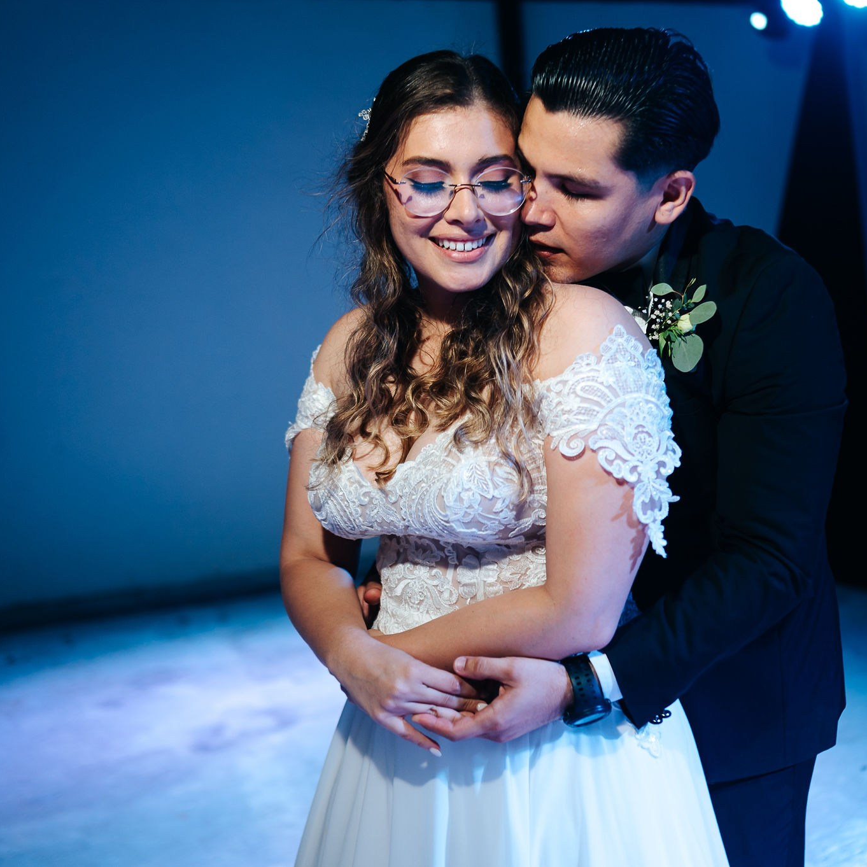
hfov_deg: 33.4
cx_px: 644
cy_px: 386
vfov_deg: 34.0
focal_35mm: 50
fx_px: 1417
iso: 200
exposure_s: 1/160
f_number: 1.8
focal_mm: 35
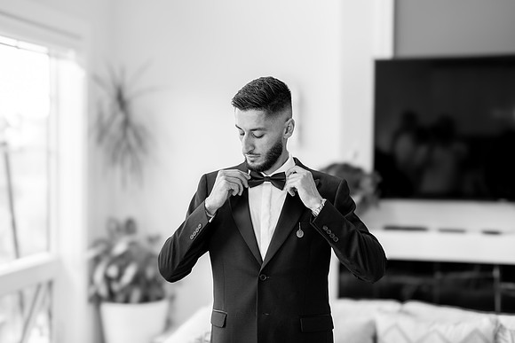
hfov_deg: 39.6
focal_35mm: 50
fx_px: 715
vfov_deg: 27.0
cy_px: 172
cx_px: 258
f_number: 1.4
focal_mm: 50
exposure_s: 1/250
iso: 320
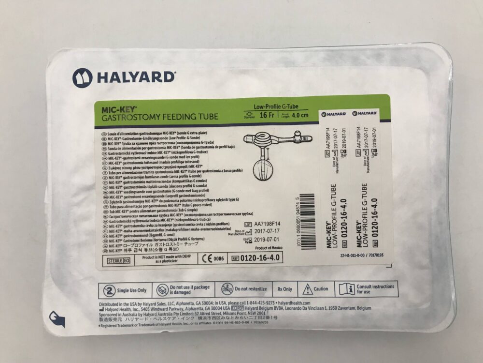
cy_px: 182
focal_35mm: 28
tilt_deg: -88.9
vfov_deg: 49.7
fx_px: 391
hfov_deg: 63.4
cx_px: 242
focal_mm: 3.99
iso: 25
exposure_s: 1/40
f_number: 1.8
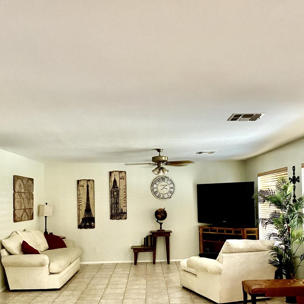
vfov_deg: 42.5
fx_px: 387
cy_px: 191
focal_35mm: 39
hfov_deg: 42.8
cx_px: 164
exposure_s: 1/40
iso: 500
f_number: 1.8
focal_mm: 4.25
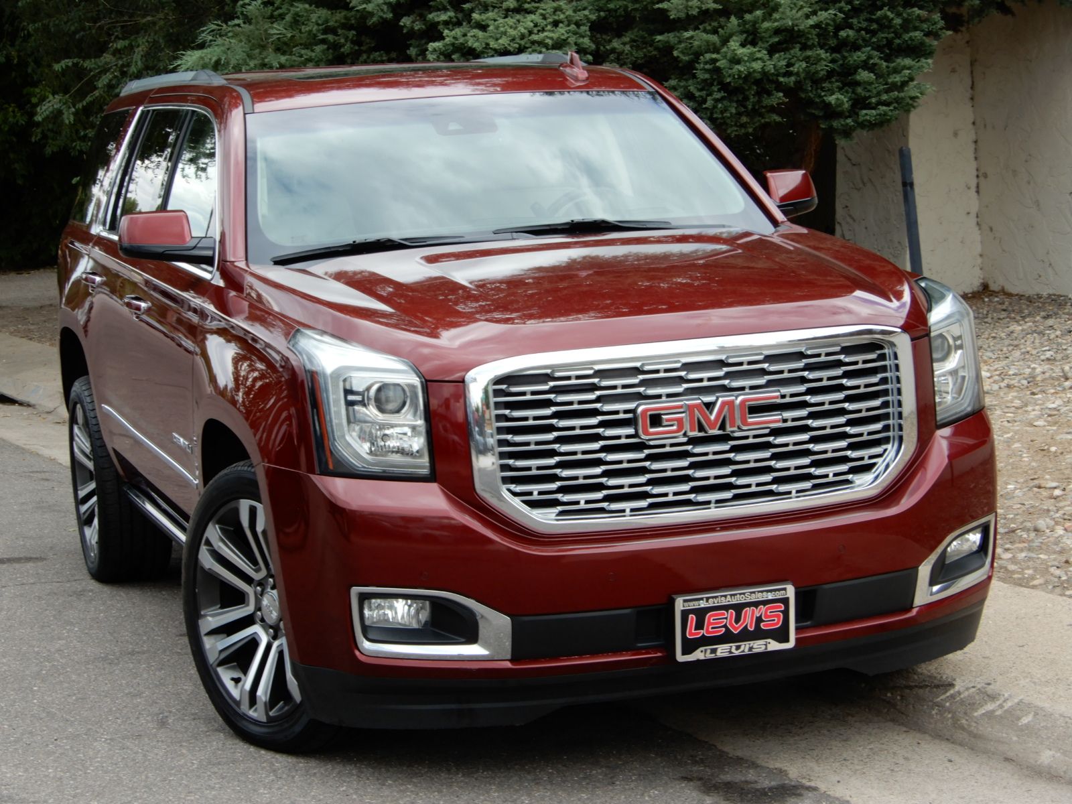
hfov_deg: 25.3
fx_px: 2385
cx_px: 536
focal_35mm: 77
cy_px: 402
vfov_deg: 19.1
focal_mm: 13.7
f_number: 4.5
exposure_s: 1/160
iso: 80
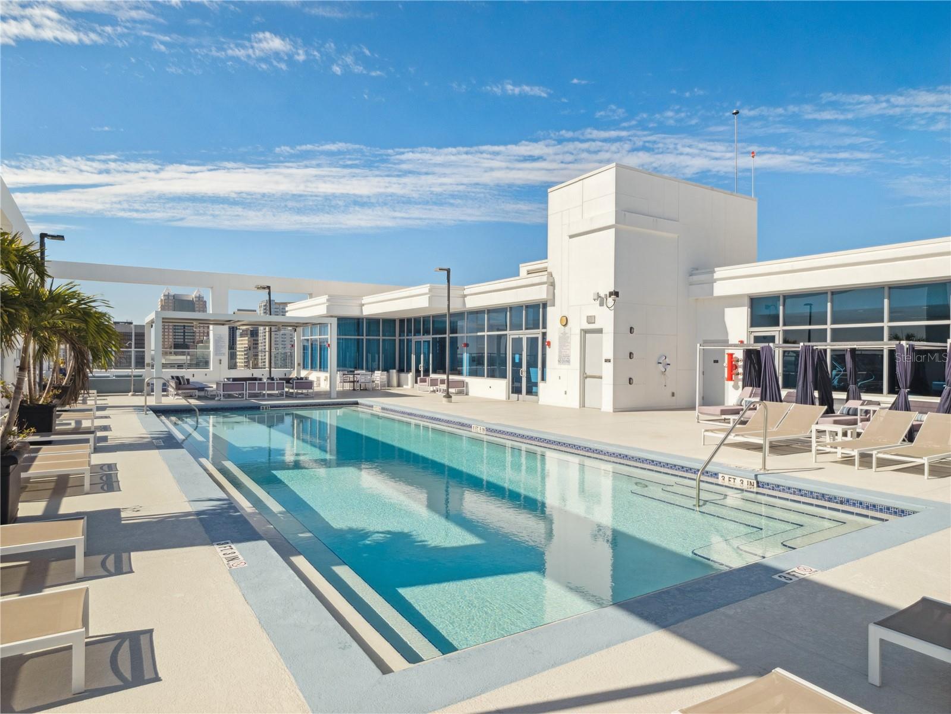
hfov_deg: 76.4
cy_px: 357
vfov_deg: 61.1
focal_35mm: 22
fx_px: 605
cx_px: 476
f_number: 10
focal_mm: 11
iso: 400
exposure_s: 1/800
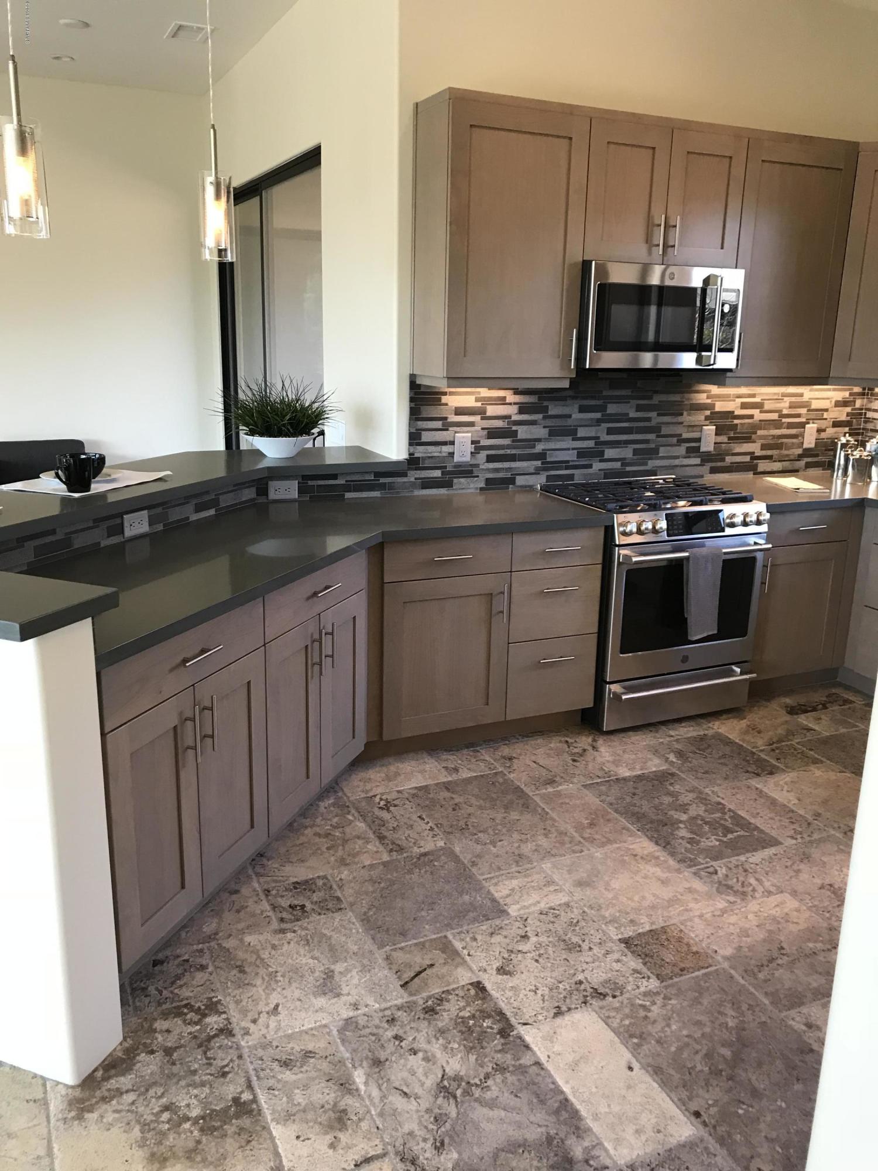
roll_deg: +0.1
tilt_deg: -14.5
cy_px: 586
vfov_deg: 63.4
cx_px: 439
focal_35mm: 28
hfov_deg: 49.7
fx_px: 947
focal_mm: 3.99
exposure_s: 1/30
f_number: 1.8
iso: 25
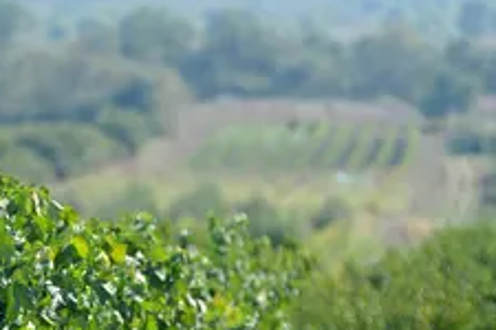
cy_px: 322
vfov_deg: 3.2
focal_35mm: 427
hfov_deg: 4.8
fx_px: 5883
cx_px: 205
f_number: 3.2
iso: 250
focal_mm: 160
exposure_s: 1/1600
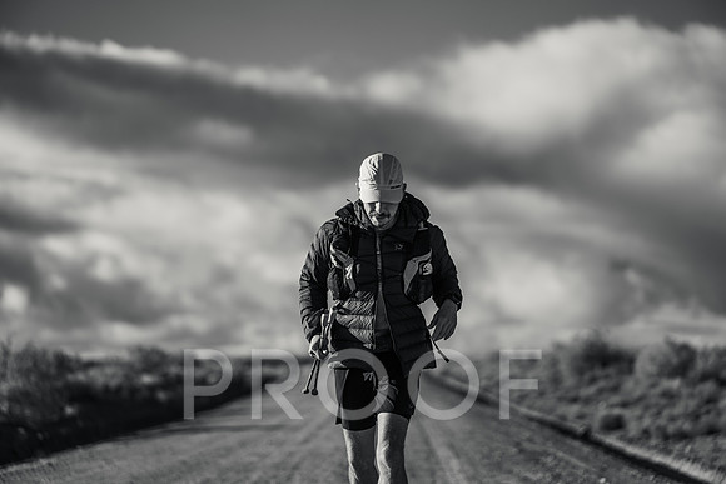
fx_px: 1863
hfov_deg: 22.0
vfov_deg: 14.8
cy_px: 242
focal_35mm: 92
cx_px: 363
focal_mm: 92
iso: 100
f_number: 2
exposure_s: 1/2500
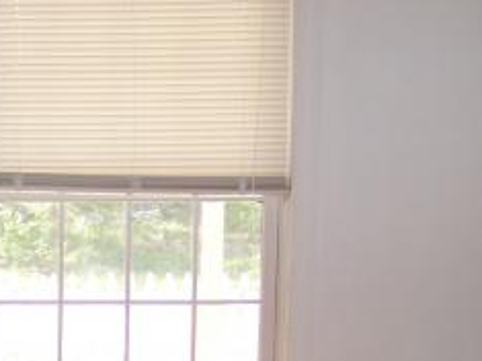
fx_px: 1239
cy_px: 295
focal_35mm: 89
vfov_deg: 16.4
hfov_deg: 20.5
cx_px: -109
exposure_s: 1/60
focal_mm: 5.6
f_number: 2.8
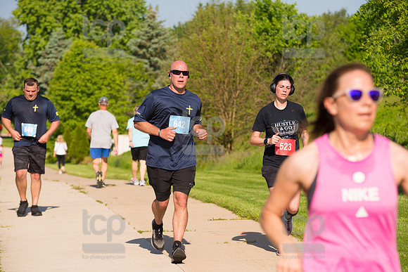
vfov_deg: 10.2
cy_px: 136
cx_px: 204
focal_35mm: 135
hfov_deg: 15.2
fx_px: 1530
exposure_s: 1/2000
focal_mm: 135
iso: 400
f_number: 5.6
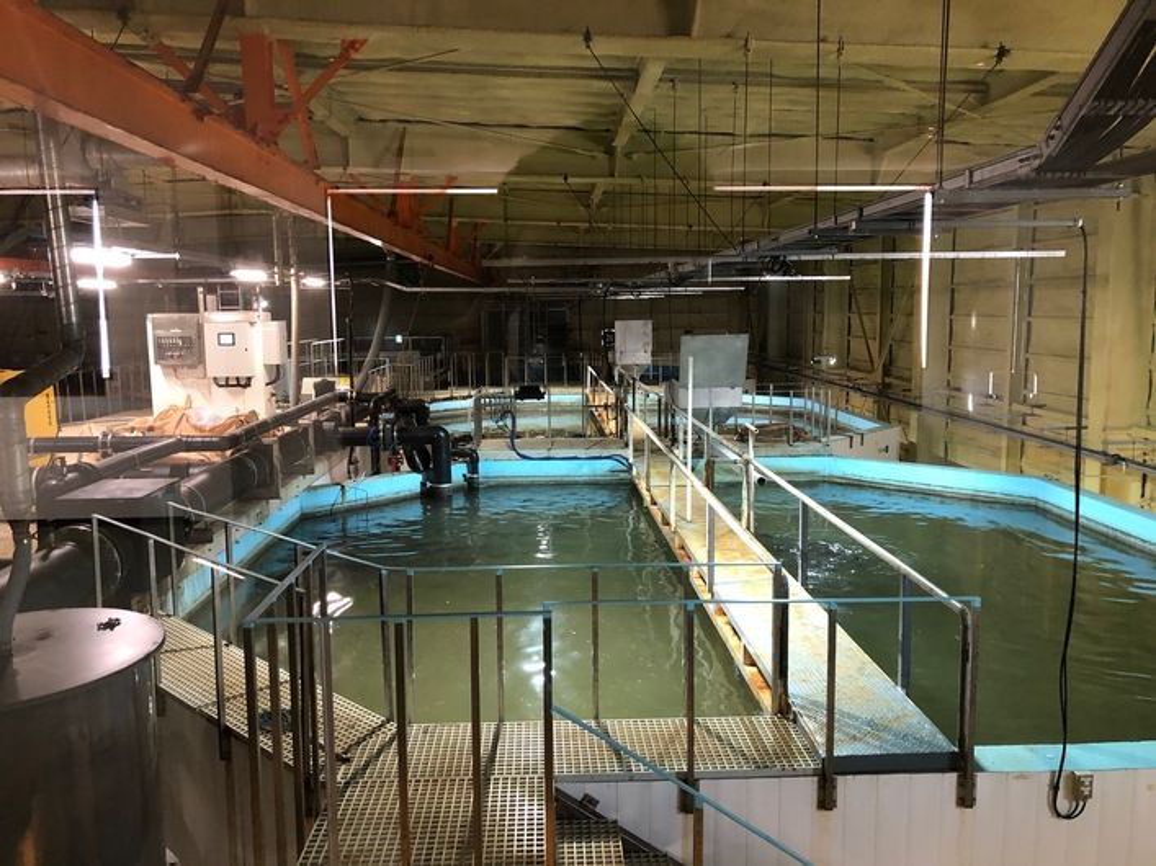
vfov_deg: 49.7
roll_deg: +0.3
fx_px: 935
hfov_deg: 63.5
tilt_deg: -8.4
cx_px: 578
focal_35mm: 28
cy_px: 433
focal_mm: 3.99
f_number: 1.8
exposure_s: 1/7
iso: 80
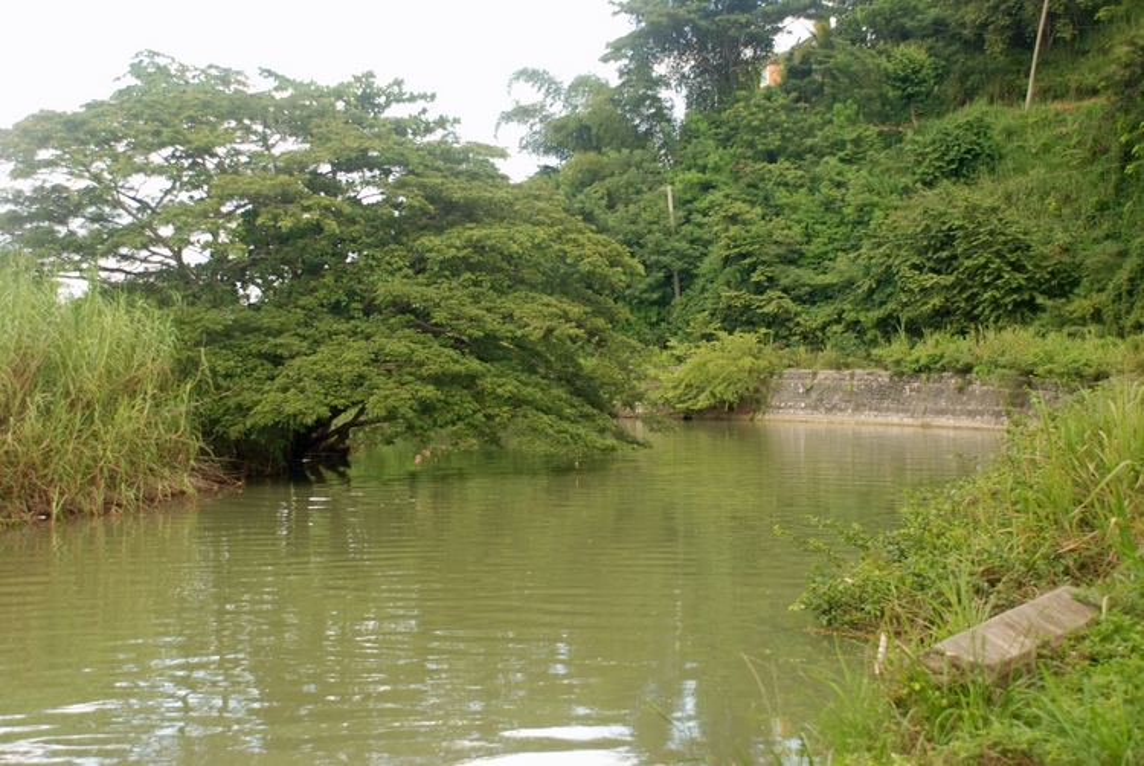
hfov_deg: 33.4
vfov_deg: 22.7
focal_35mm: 60
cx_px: 572
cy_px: 383
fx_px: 1909
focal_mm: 40
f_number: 4.5
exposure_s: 1/90
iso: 100
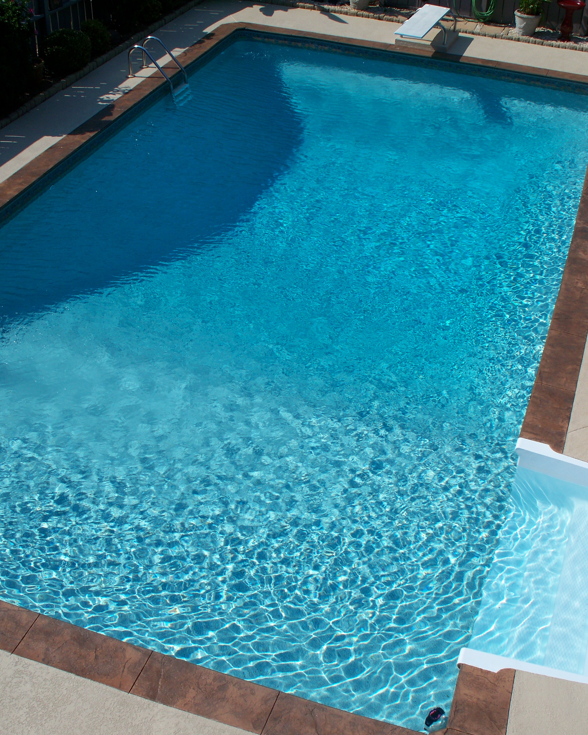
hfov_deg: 32.1
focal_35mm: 47
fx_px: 1023
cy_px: 368
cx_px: 280
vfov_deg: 39.5
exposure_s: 1/800
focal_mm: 7.54
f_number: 5
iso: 64
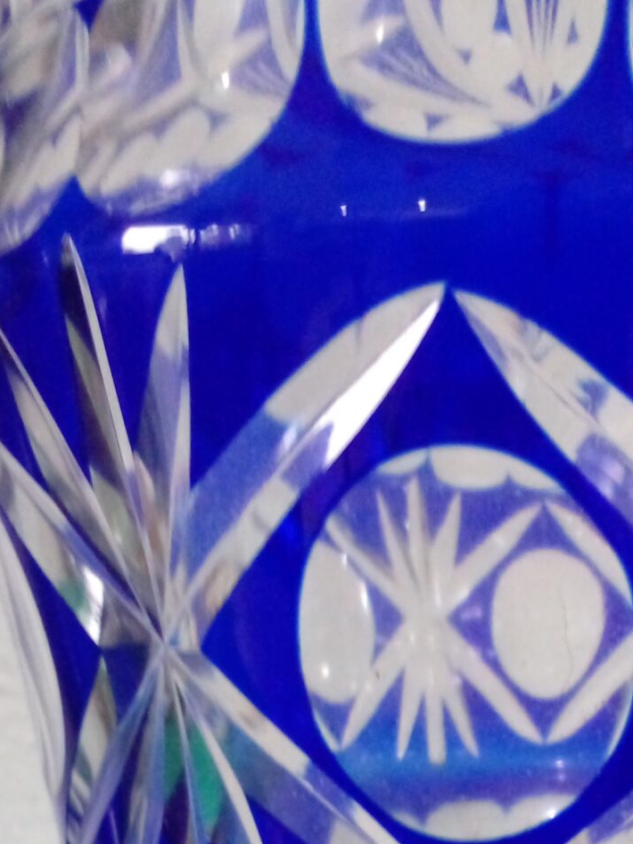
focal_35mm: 73
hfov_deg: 19.7
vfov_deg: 23.6
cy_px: 1089
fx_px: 1780
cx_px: 582
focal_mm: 3.6
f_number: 1.9
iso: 250
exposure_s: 1/25
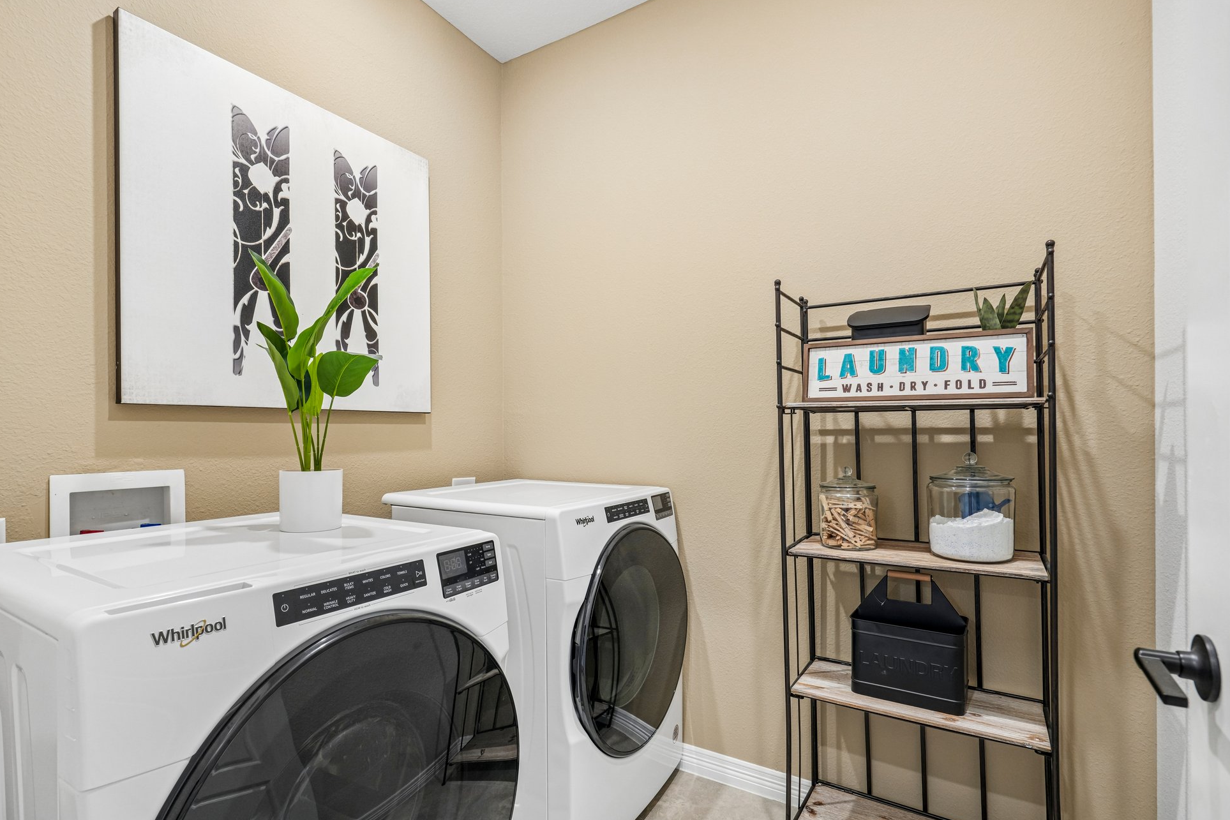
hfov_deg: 93.2
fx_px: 581
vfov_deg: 70.4
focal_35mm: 17
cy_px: 422
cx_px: 596
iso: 400
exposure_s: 1/8
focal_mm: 16
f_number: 8
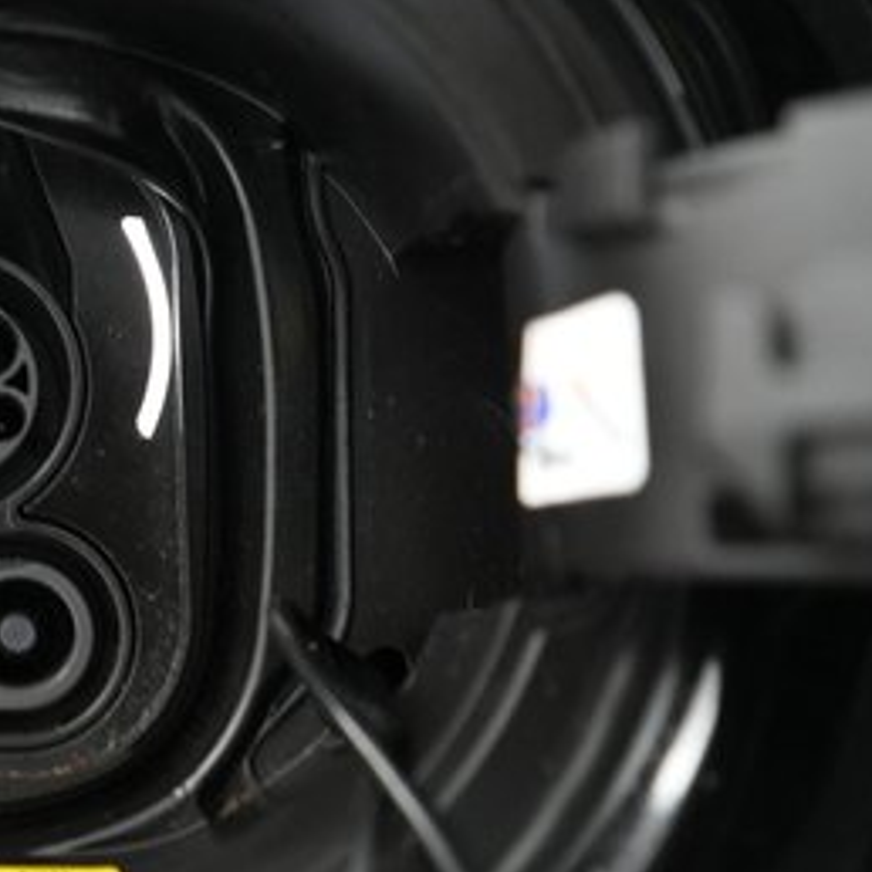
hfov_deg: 27.3
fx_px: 1624
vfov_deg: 30.0
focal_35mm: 57
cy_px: 463
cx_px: -112
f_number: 2.8
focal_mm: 27
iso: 3200
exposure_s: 1/60
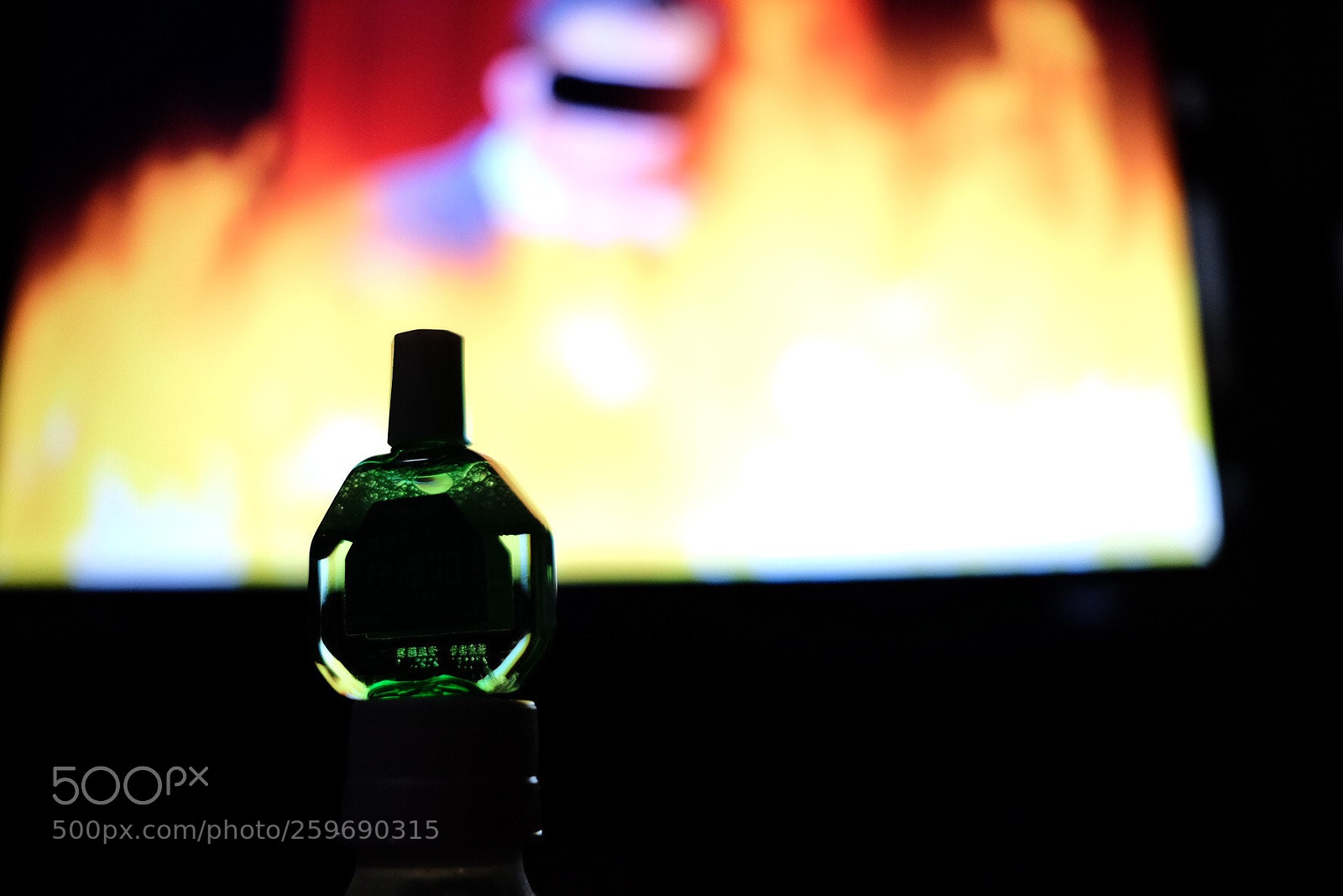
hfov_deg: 54.4
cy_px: 448
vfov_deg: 37.9
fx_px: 1306
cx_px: 672
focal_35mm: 35
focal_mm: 23
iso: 1600
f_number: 2
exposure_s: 1/180
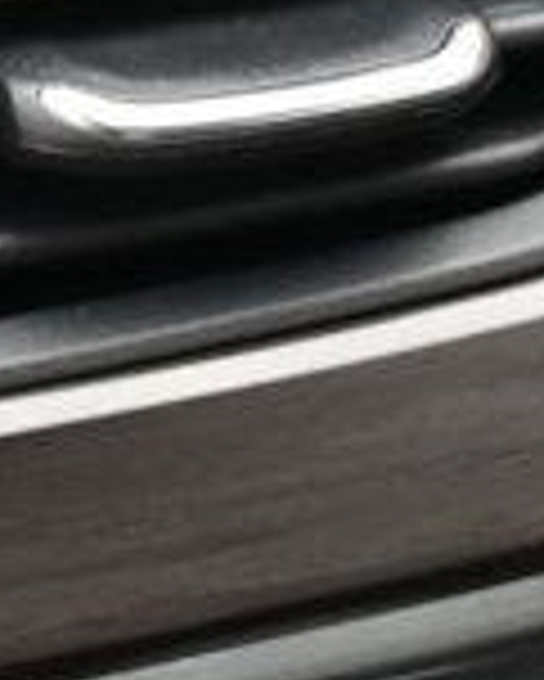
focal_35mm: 238
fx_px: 4789
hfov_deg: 6.1
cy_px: -824
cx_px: -944
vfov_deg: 7.7
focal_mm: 25
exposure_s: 1/125
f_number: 4.2
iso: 400
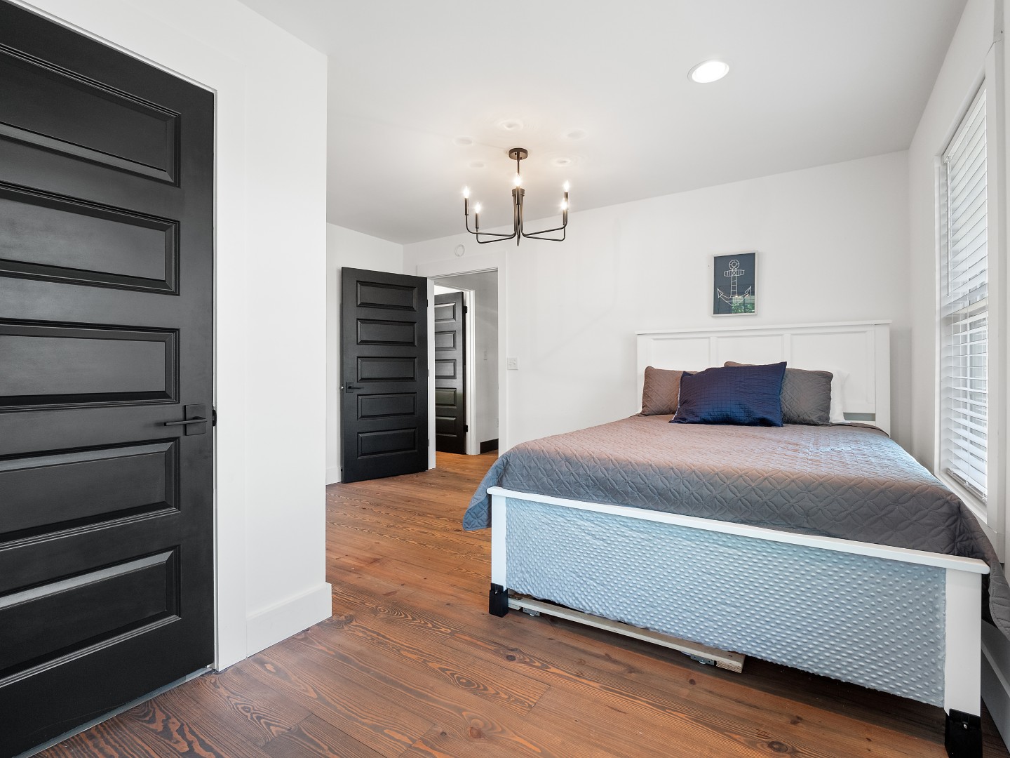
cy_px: 379
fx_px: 467
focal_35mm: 16
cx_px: 505
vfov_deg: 78.1
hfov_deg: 94.5
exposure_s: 1/6
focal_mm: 8
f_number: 5.6
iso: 400
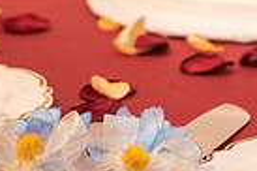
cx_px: 306
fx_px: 1504
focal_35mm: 211
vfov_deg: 6.4
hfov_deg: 9.6
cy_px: -96
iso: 2500
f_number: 4
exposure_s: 1/60
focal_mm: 50
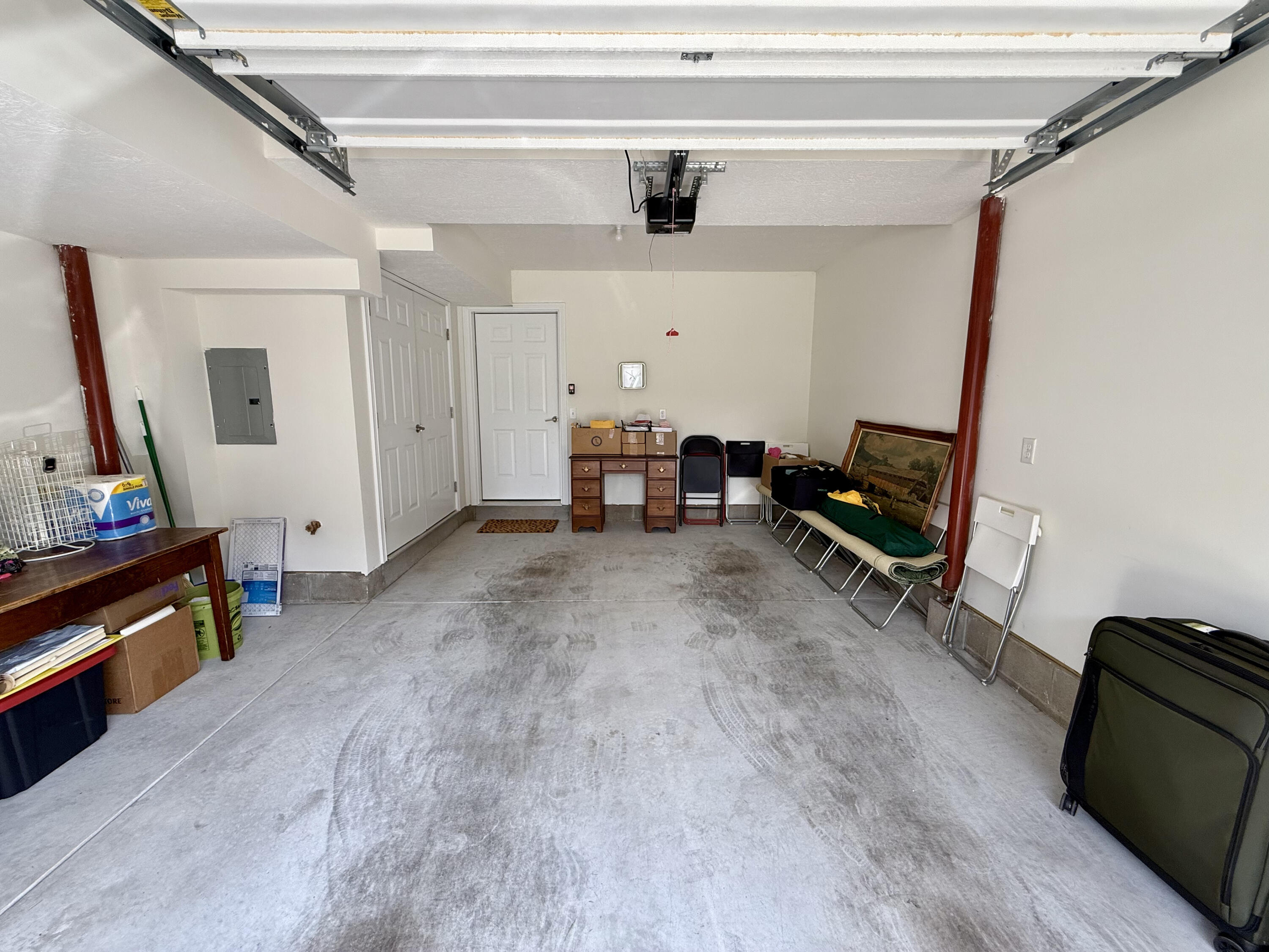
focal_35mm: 14
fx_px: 513
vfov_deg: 85.7
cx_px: 634
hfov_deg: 102.1
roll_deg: -0.1
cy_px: 476
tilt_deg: -8.9
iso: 80
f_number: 2.2
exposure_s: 1/99
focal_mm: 2.22
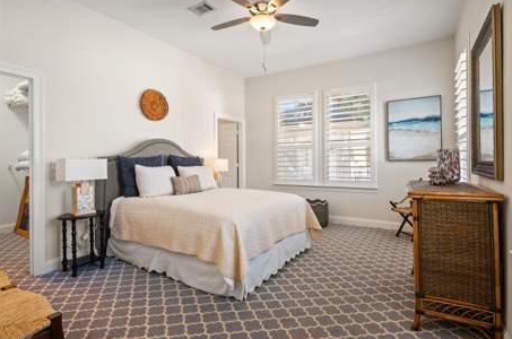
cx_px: 269
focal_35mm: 18
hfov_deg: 90.0
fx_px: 255
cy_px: 166
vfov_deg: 67.1
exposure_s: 1
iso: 100
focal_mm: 17
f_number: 9
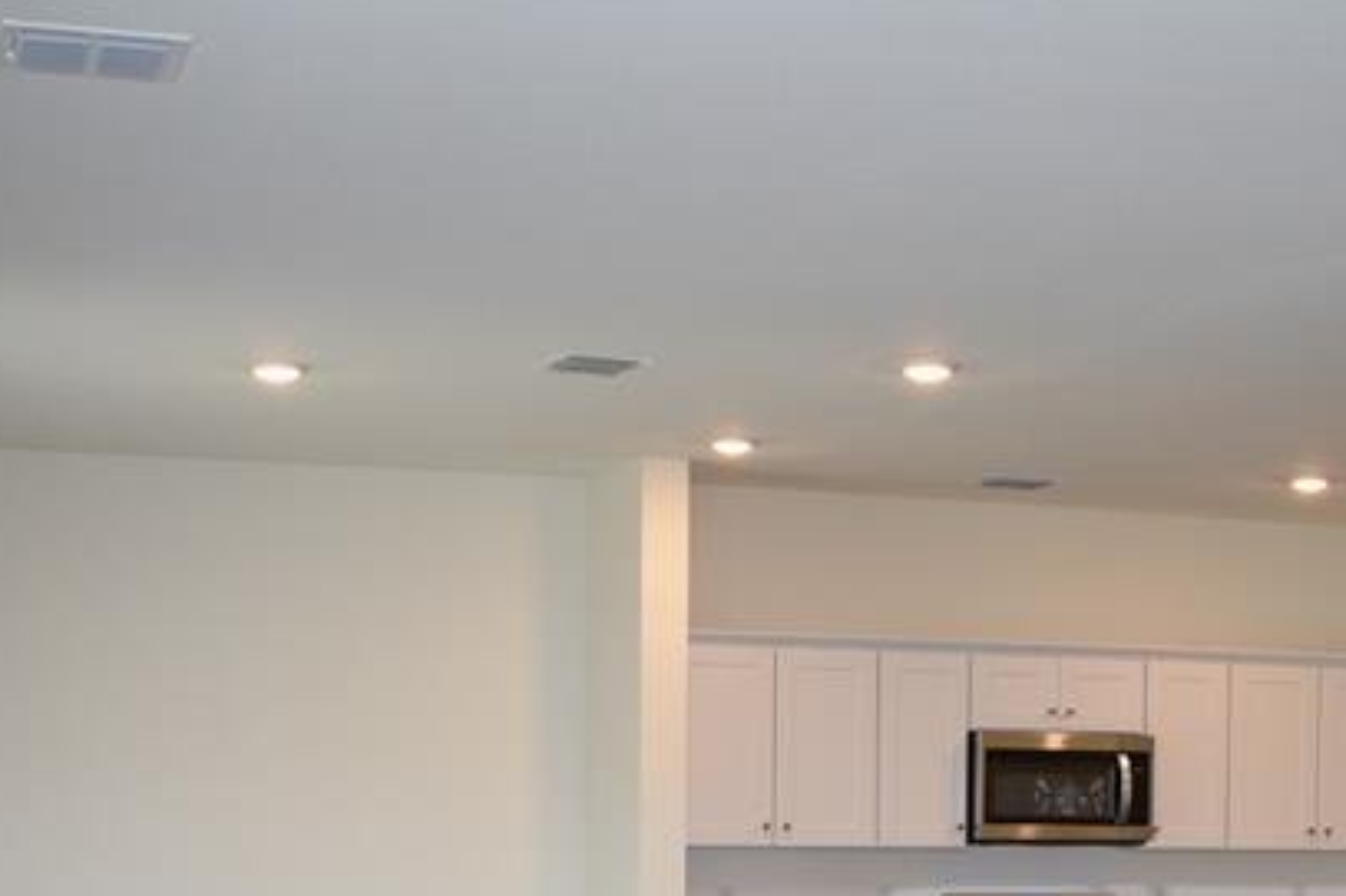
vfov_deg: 19.1
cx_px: 823
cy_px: 998
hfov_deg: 29.6
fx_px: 2541
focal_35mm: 68
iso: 400
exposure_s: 1/60
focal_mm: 18
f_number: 4
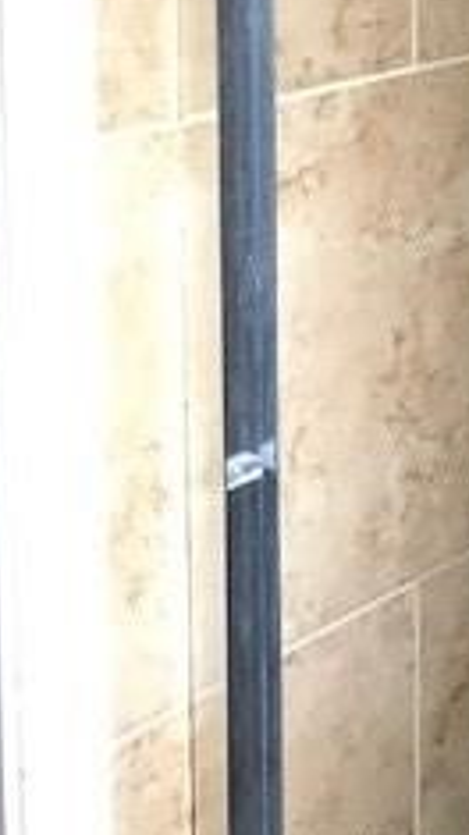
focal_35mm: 83
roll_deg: +0.1
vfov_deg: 24.1
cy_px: -57
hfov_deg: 13.3
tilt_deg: -7.6
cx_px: 803
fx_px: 1837
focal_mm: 3.99
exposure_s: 1/12
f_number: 1.8
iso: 100
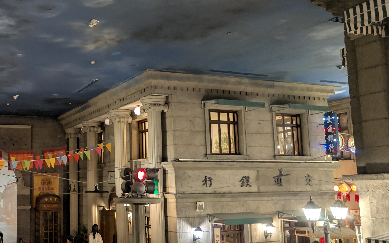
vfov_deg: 32.0
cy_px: 131
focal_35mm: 40
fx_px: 424
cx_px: 95
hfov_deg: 47.4
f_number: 1.68
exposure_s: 1/33.3
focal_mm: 6.9
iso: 489
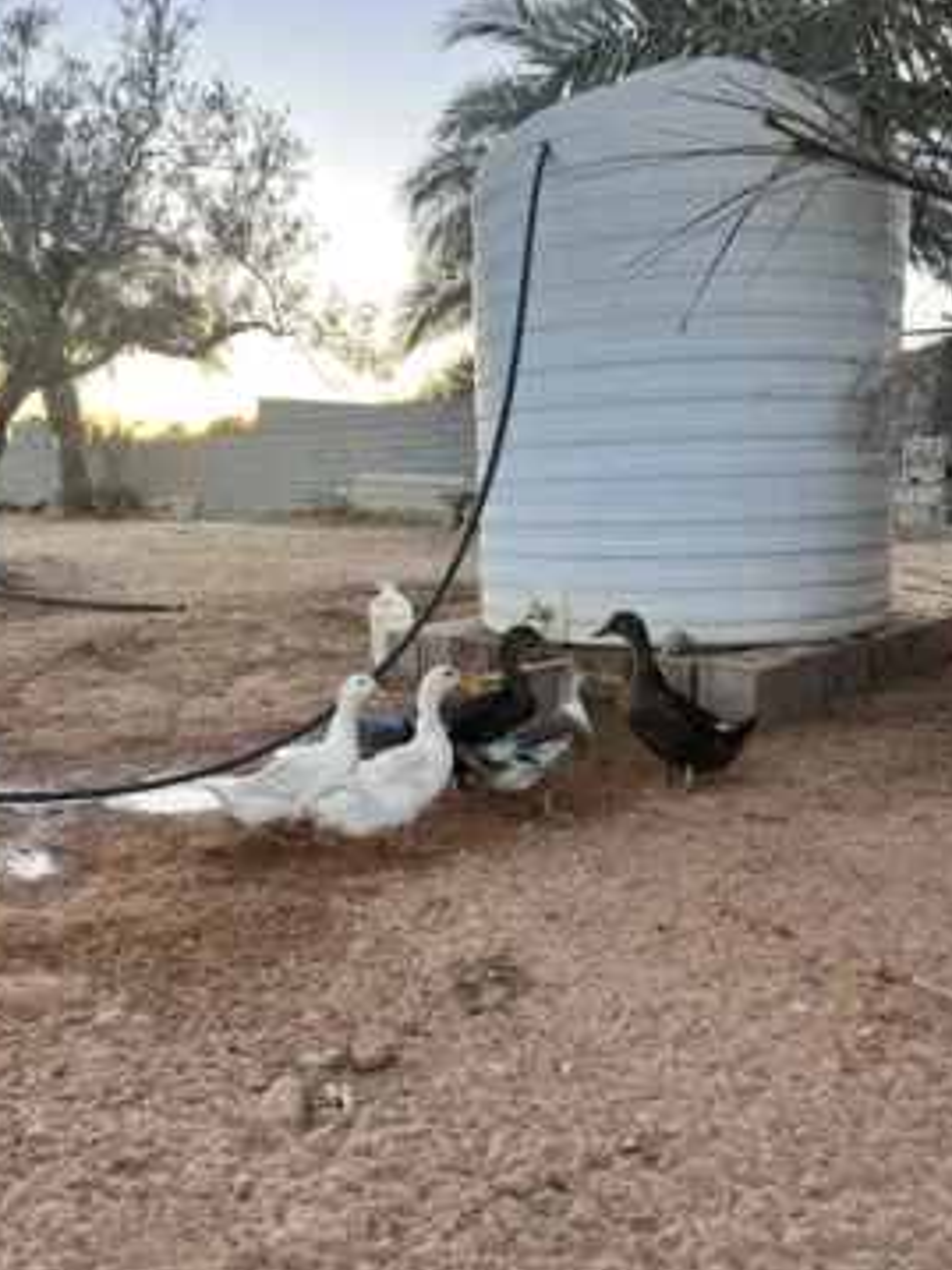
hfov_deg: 48.2
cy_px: 704
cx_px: 481
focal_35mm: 29
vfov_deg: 61.5
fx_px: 1064
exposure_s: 1/203
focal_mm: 5.7
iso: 40
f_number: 1.5
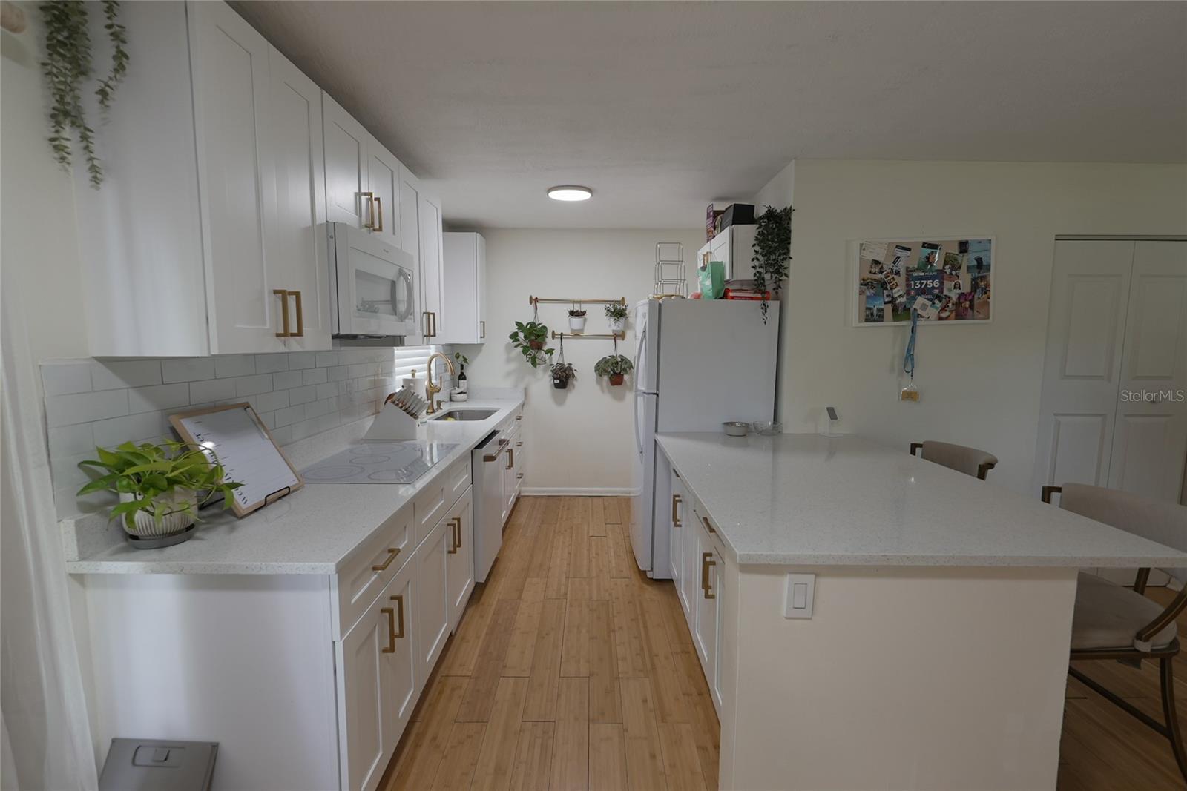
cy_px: 396
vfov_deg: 73.8
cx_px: 594
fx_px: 528
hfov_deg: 96.7
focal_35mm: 16
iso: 100
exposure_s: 1/40
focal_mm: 11
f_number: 2.2
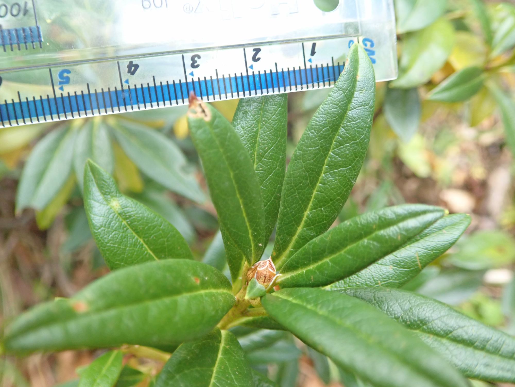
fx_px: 446
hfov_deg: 60.0
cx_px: 258
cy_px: 194
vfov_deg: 46.8
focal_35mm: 30
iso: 320
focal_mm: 5.5
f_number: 2.3
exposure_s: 1/125
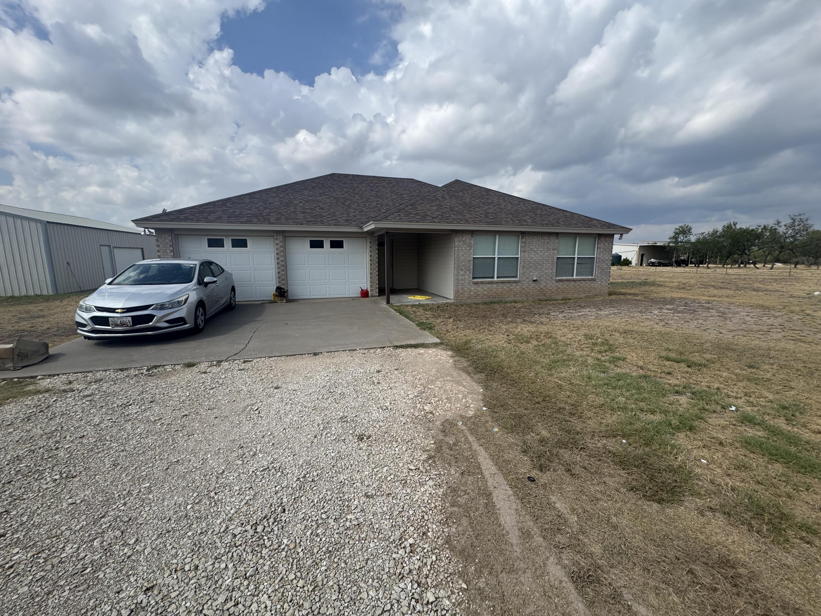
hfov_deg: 102.1
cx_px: 410
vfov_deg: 85.7
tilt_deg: -10.2
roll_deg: -0.2
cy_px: 308
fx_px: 332
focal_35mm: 14
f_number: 2.2
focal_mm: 2.22
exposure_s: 1/2208
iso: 50
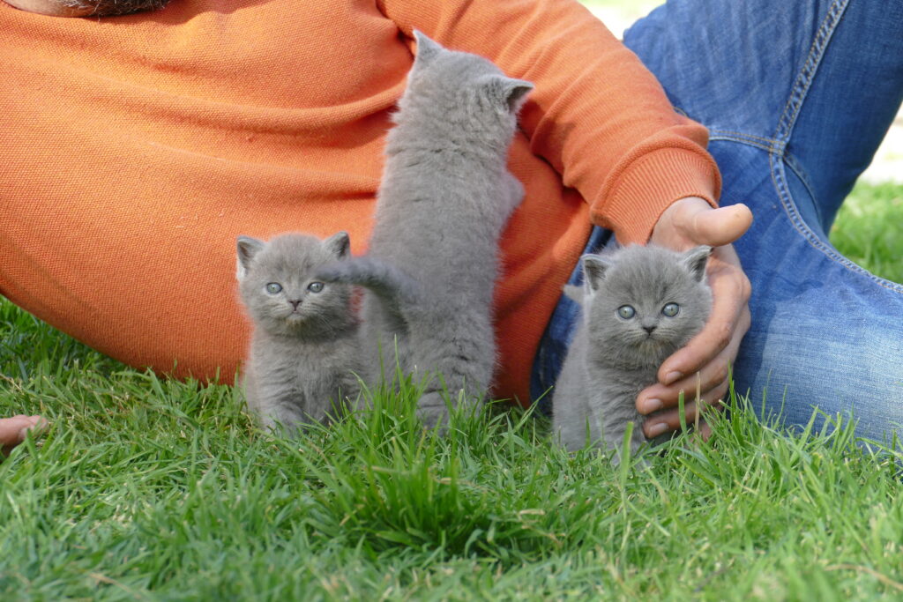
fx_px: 3261
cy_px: 301
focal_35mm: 130
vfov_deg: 10.6
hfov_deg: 15.8
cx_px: 452
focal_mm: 47.46
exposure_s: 1/160
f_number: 3.9
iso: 125
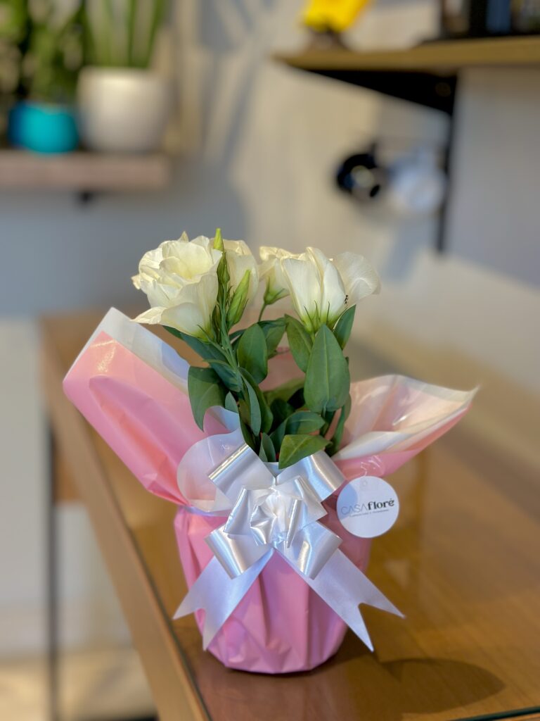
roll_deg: -3.1
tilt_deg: -15.5
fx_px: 998
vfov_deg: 39.7
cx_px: 270
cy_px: 360
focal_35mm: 48
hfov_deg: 30.3
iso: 125
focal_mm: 6.86
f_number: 1.78
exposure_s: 1/60
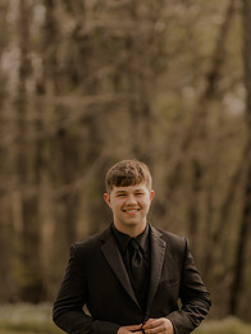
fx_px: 1362
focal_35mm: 141
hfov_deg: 10.5
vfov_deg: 14.0
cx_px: 131
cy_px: 200
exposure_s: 1/2500
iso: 160
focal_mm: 85
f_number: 1.4
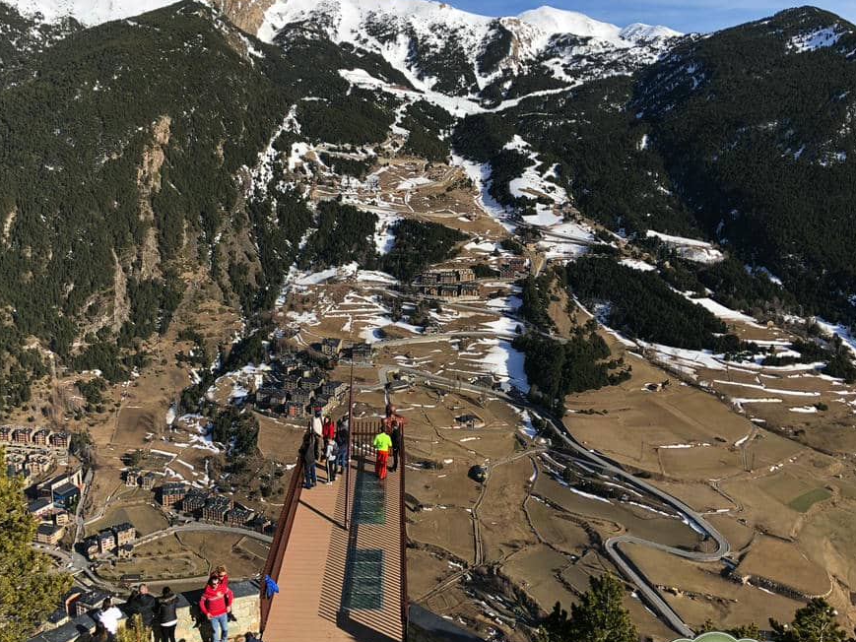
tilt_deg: -11.2
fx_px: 816
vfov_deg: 43.0
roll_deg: -1.0
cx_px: 405
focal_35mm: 33
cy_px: 323
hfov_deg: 55.3
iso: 20
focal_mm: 3.99
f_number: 1.8
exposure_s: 1/1600
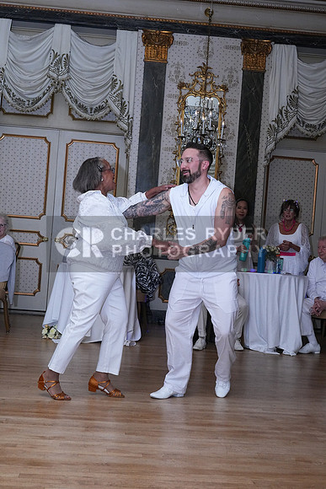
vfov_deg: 38.2
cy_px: 244
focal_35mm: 52
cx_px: 163
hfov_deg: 26.0
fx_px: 706
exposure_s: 1/200
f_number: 13
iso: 5000
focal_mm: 52
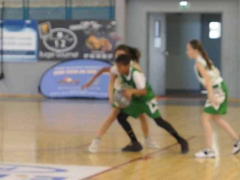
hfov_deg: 12.7
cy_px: 90
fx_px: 1082
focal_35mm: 156
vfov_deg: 9.5
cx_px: 120
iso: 1250
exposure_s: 1/125
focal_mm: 26.4
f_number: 2.8
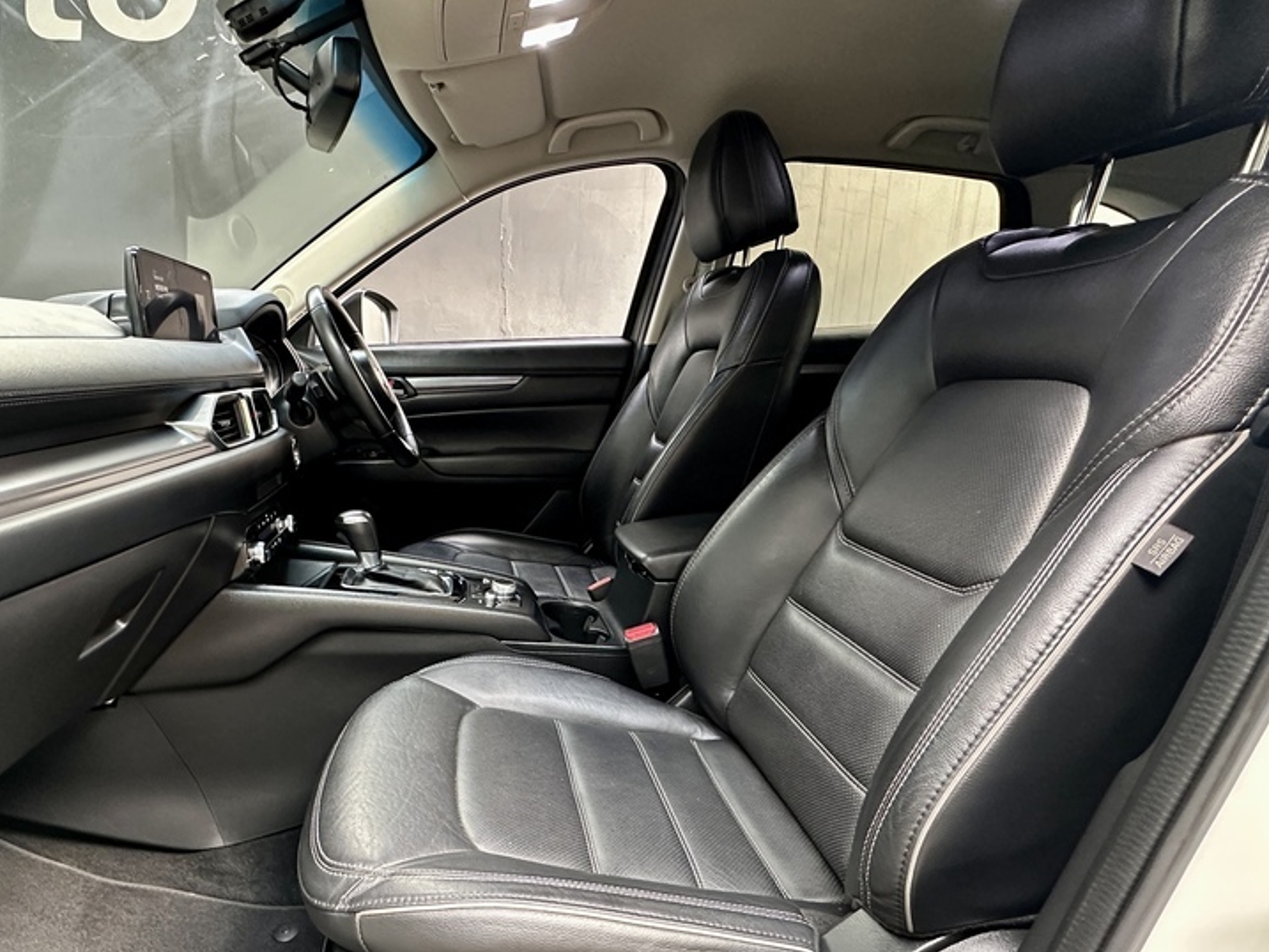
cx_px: 488
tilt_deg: -16.1
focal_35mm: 20
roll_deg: -0.2
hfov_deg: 80.5
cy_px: 564
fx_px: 733
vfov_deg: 65.5
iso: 400
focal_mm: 2.22
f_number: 2.2
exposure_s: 1/60
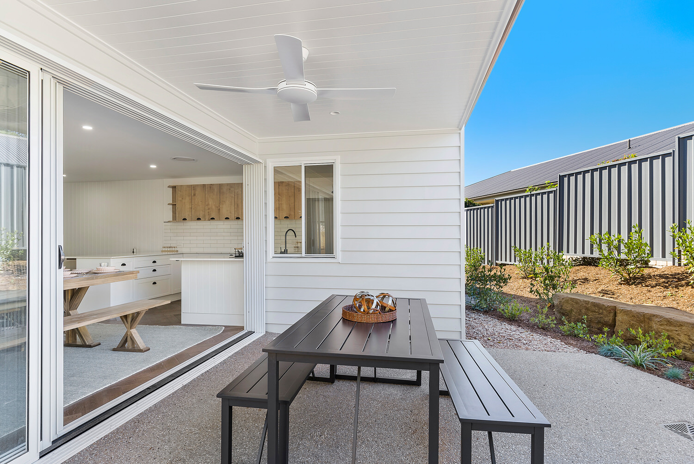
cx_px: 347
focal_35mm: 19
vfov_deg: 64.6
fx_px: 366
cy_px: 232
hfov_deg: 86.9
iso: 400
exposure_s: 1/20
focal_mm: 19
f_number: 8
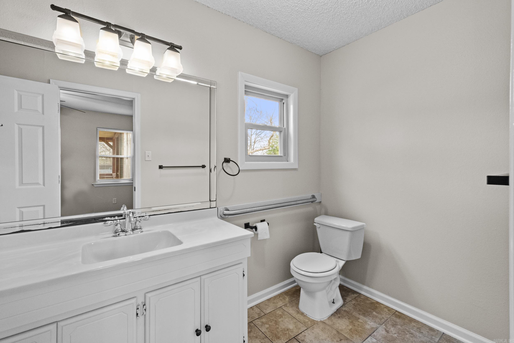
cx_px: 257
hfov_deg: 100.4
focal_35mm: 15
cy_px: 172
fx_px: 214
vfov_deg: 77.3
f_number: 8
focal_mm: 10
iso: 800
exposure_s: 1/3
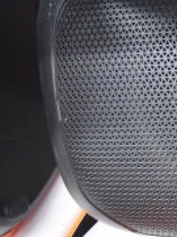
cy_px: 60
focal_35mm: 88
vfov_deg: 22.1
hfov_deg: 13.5
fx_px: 600
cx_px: 389
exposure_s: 1/30
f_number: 3.5
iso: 3600
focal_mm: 18
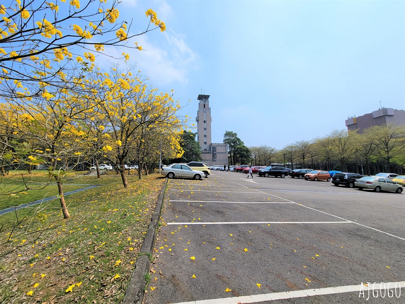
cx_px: 202
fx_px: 152
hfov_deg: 106.2
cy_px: 152
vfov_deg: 89.9
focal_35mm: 13
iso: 50
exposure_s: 1/3203
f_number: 2.2
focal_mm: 2.2
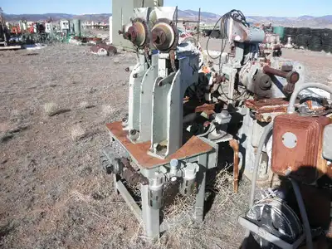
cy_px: 124
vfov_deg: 49.7
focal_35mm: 28
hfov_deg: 63.4
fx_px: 269
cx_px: 166
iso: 64
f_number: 8.5
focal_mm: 5
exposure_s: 1/125
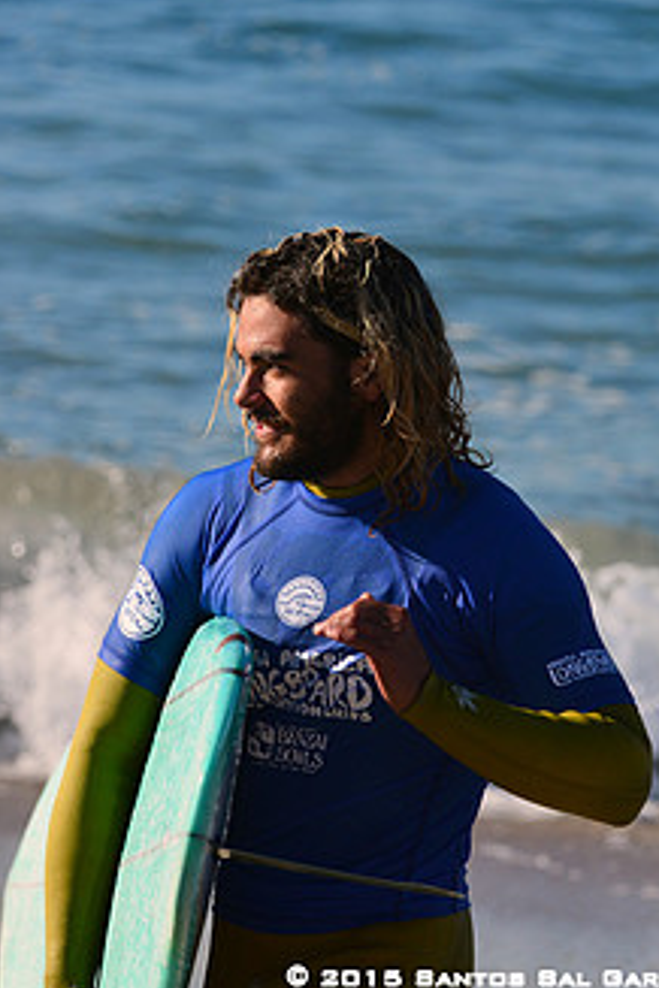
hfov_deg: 3.3
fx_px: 11339
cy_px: 441
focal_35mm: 413
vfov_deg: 5.0
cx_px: 345
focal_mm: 300
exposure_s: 1/640
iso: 320
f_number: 11
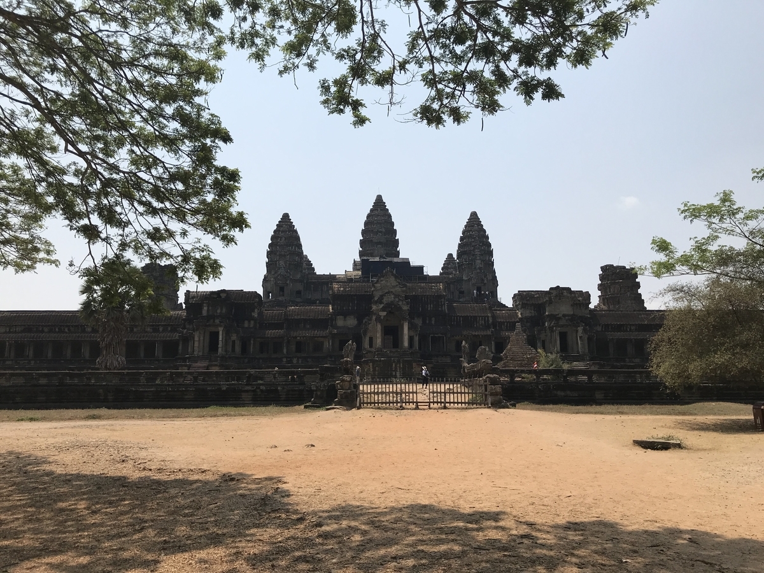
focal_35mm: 28
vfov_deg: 49.7
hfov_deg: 63.4
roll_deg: +0.5
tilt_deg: +9.9
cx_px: 382
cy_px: 286
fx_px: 618
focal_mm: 3.99
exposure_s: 1/4566
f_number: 1.8
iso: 20
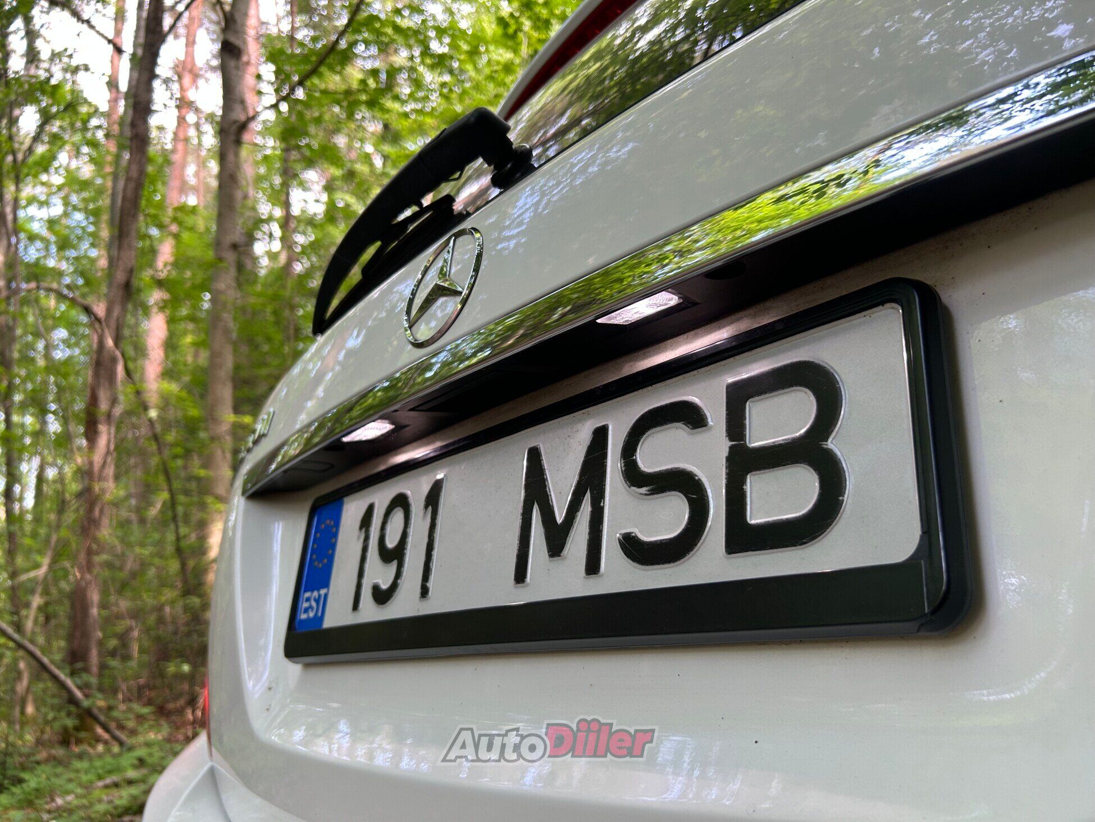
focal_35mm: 26
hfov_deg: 67.3
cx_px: 548
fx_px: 823
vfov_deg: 53.1
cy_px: 411
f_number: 1.5
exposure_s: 1/100
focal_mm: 5.7
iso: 80
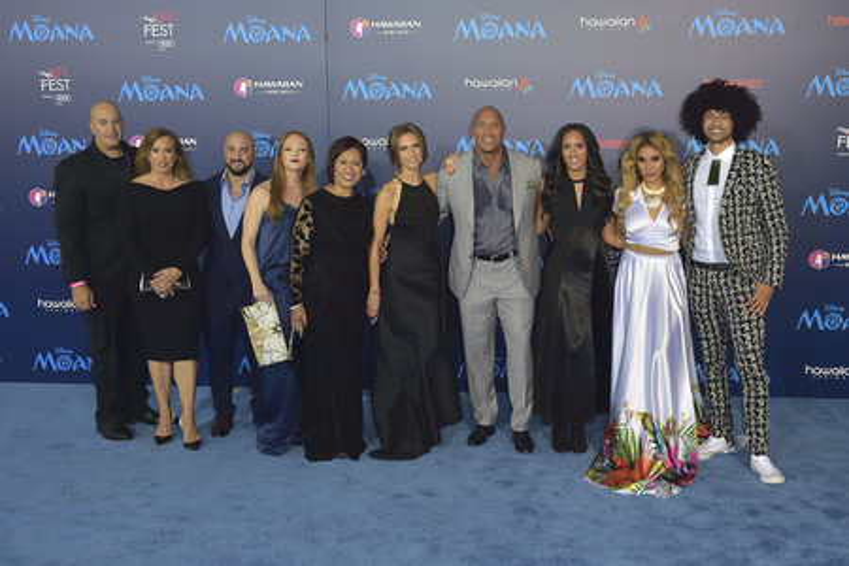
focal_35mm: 32
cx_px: 424
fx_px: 755
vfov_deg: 41.1
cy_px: 283
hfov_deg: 58.7
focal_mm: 32
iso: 400
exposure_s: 1/320
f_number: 4.5
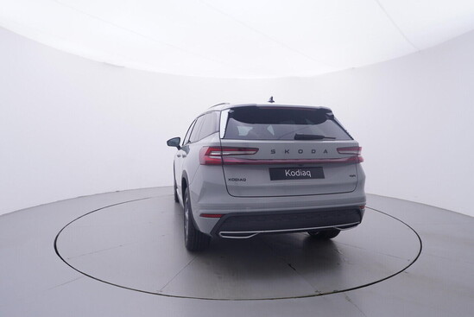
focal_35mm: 22
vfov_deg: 56.2
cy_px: 158
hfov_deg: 77.3
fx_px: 296
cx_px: 237
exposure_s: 1/80
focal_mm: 15
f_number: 5
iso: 200
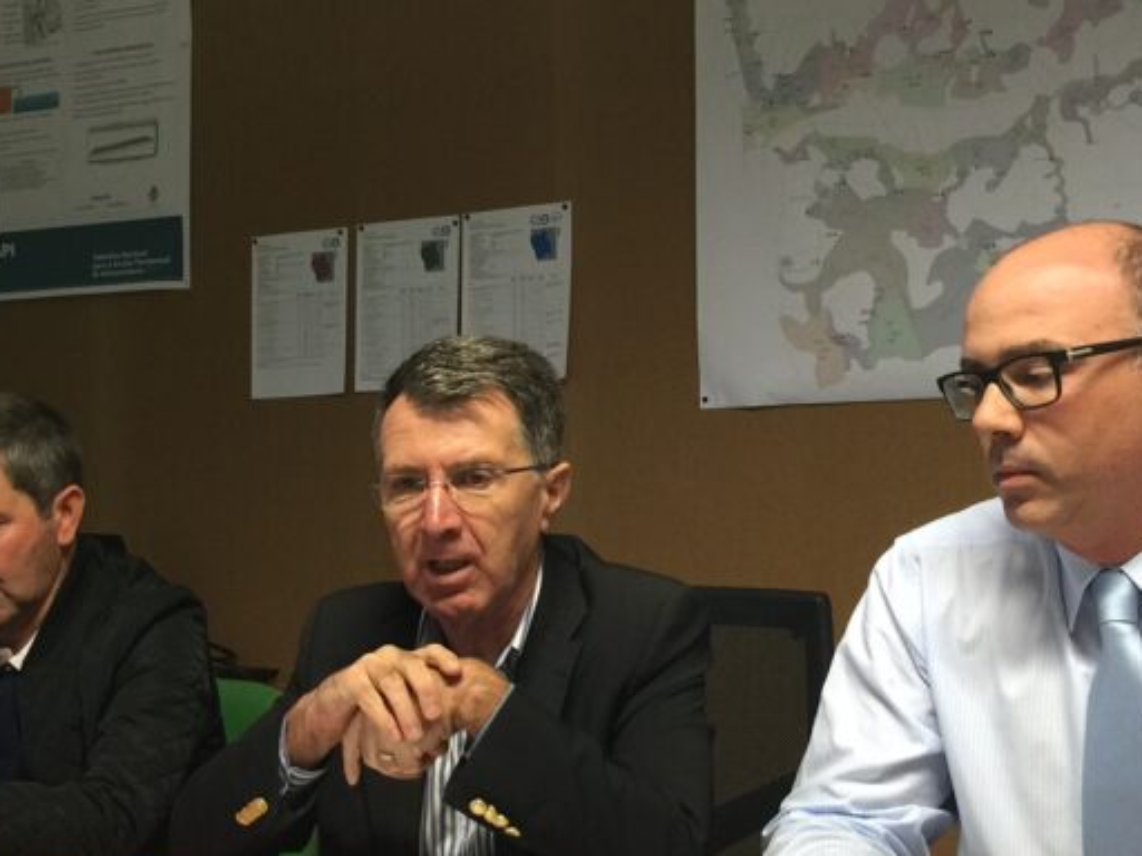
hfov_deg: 33.2
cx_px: 475
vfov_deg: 25.2
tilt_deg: +2.4
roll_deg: -0.2
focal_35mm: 58
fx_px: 1913
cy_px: 482
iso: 64
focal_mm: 4.15
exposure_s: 1/17
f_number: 2.2
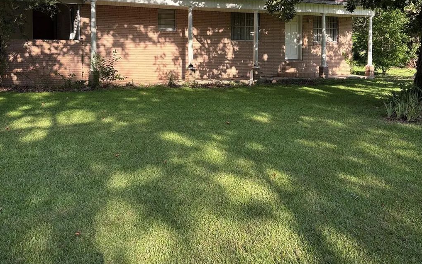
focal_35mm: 37
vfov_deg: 33.6
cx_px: 211
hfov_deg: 52.7
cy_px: 60
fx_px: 426
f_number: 1.6
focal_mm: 5.96
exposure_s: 1/837
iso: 50
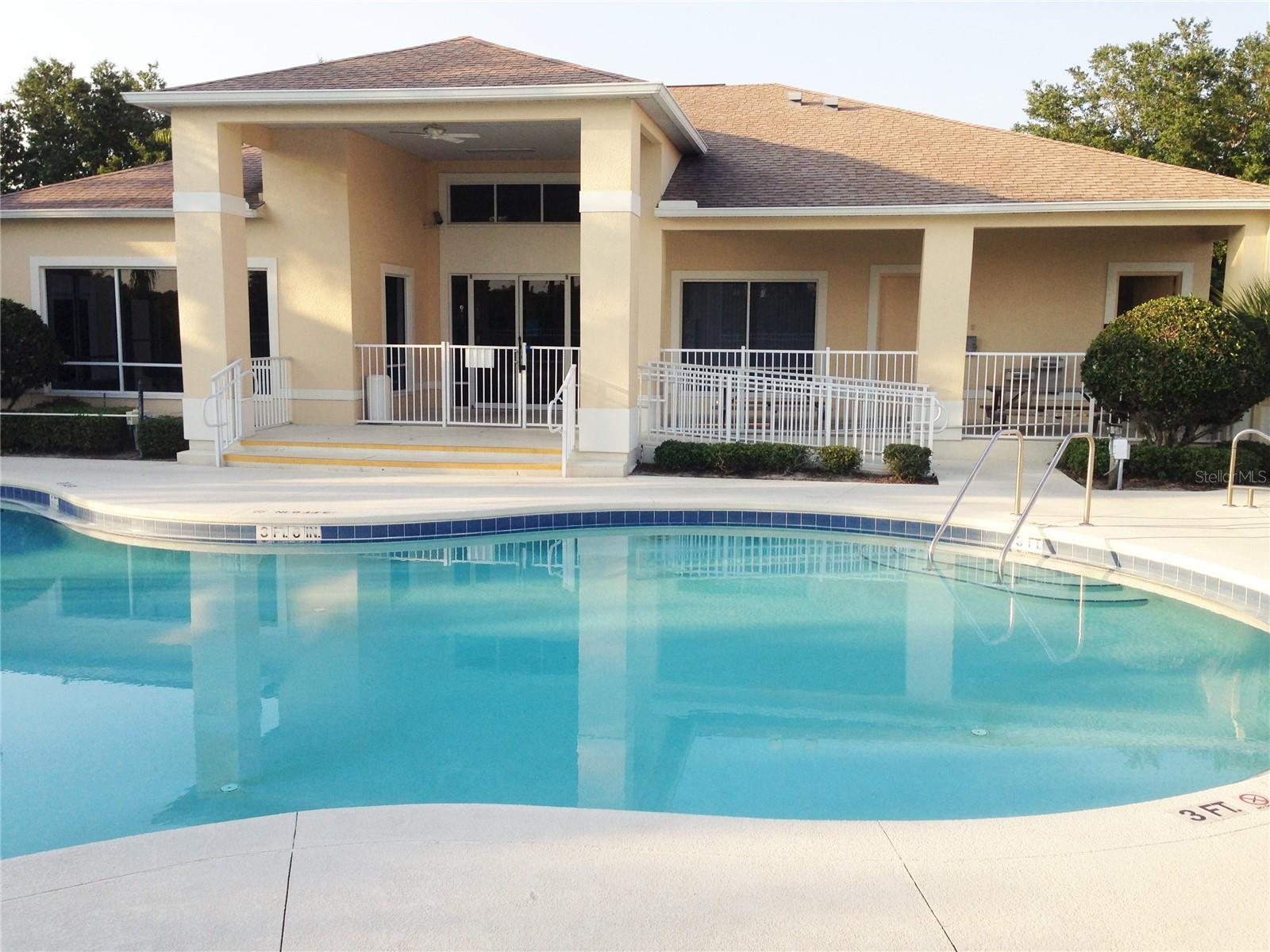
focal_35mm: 33
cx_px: 635
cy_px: 476
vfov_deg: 42.9
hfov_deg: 55.4
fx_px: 1211
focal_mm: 4.12
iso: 50
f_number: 2.4
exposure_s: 1/589
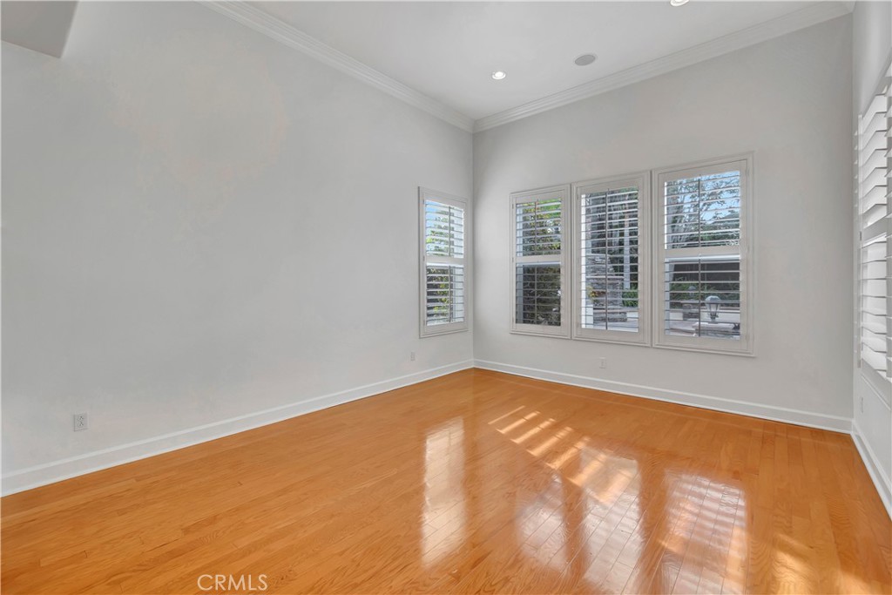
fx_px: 372
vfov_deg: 77.3
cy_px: 298
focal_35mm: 15
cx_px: 446
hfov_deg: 100.4
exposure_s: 1/30
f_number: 5.6
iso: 100
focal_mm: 10
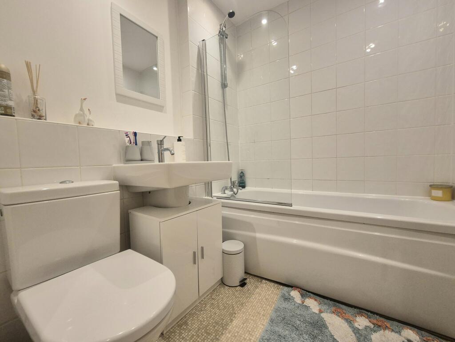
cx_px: 228
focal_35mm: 13
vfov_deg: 89.9
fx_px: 171
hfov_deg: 106.2
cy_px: 171
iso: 320
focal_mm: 2.2
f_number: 2.2
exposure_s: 1/50
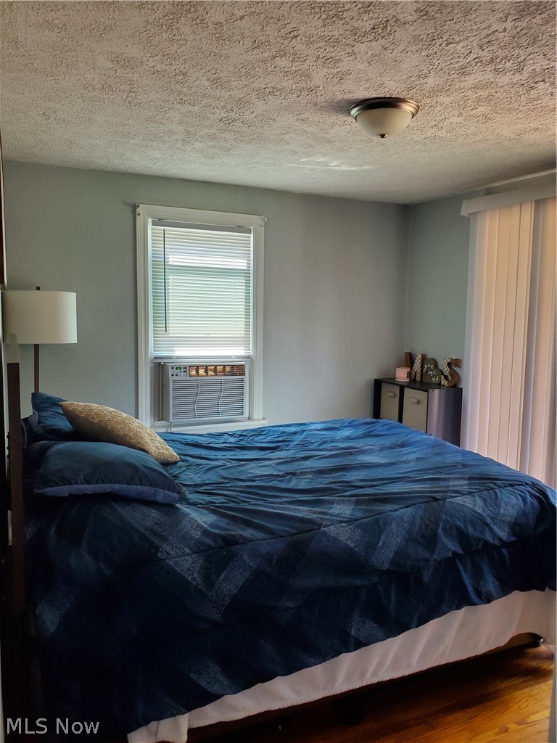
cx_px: 278
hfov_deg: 53.1
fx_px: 558
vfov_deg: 67.3
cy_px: 372
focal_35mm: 26
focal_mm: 4.3
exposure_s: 1/120
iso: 200
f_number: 2.4
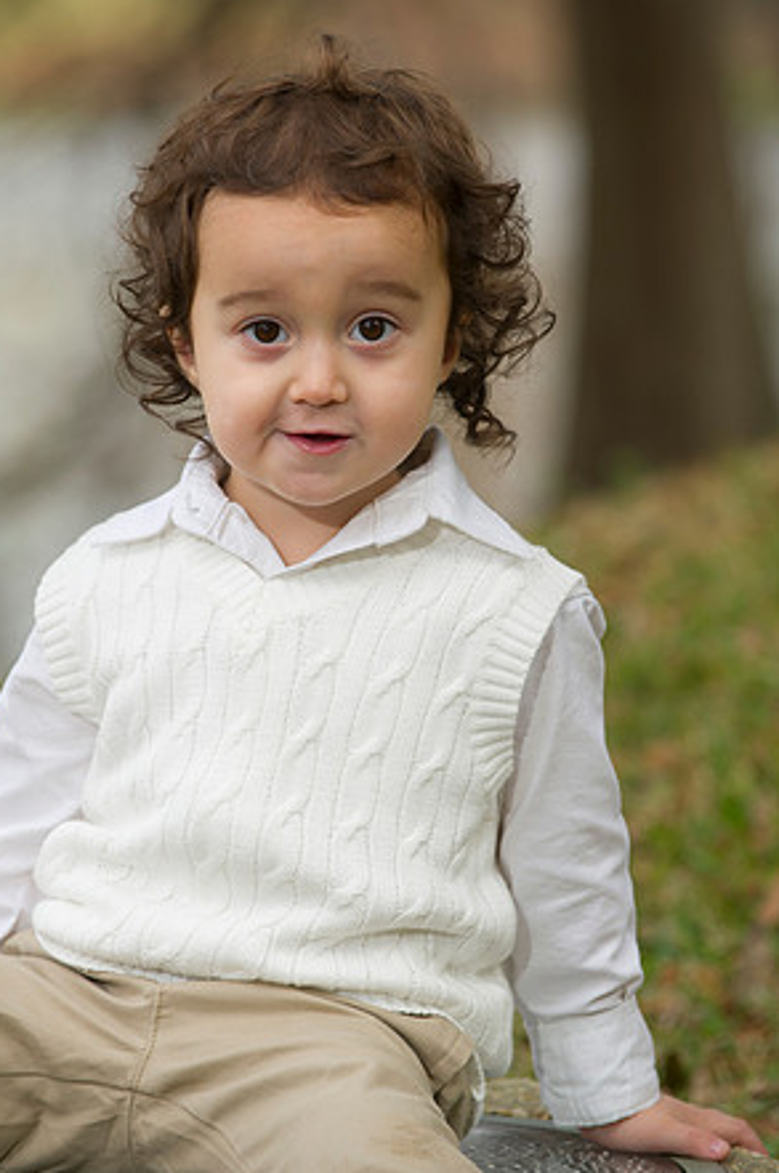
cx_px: 384
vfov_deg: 10.1
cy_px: 590
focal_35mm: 204
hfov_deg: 6.7
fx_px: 6637
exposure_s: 1/250
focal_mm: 200
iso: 200
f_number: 5
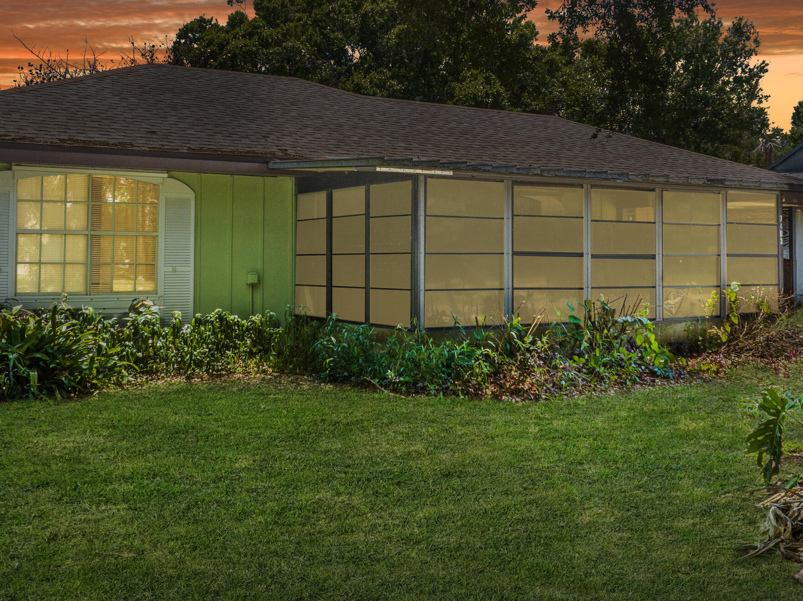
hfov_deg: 45.8
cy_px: 227
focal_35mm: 41
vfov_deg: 34.9
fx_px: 951
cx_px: 396
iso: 200
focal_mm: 12.29
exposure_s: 1/50
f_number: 4.5
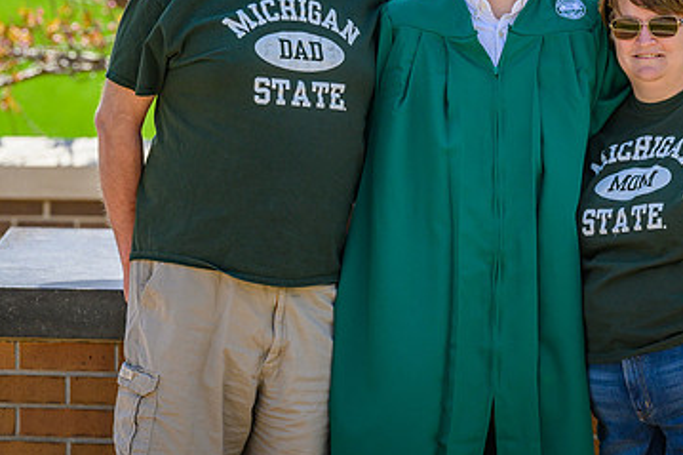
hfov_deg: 6.1
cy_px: 65
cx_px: 531
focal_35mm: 340
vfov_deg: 4.0
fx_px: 6447
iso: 400
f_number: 5.6
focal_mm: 185
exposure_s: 1/1250
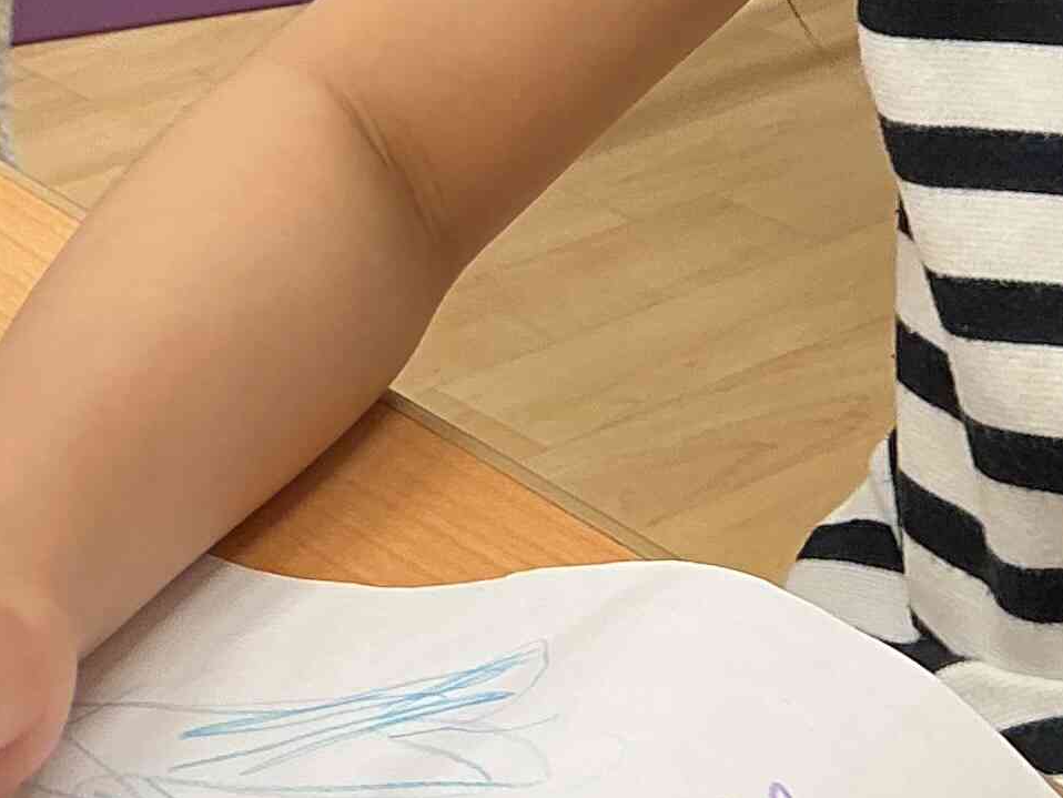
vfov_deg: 11.5
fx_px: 3747
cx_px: 813
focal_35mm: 122
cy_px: -476
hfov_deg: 16.1
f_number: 1.8
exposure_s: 1/60
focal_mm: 3
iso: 40
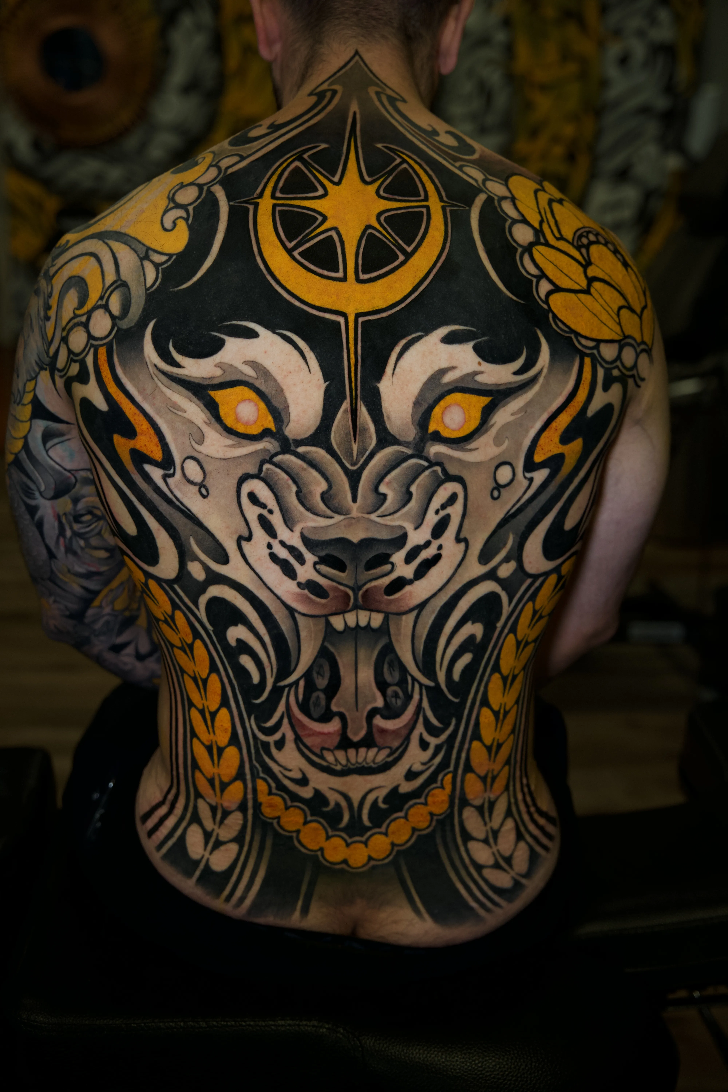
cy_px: 546
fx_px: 1322
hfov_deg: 30.8
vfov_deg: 44.9
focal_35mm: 44
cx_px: 364
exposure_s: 1/125
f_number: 3.5
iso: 1000
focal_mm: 43.6
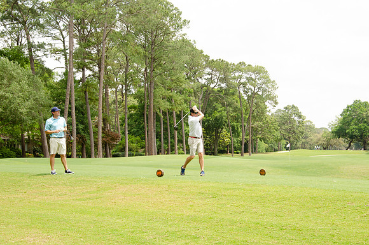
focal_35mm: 75
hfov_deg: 27.0
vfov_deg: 18.1
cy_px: 122
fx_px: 767
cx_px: 184
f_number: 13
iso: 400
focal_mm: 50
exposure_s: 1/160
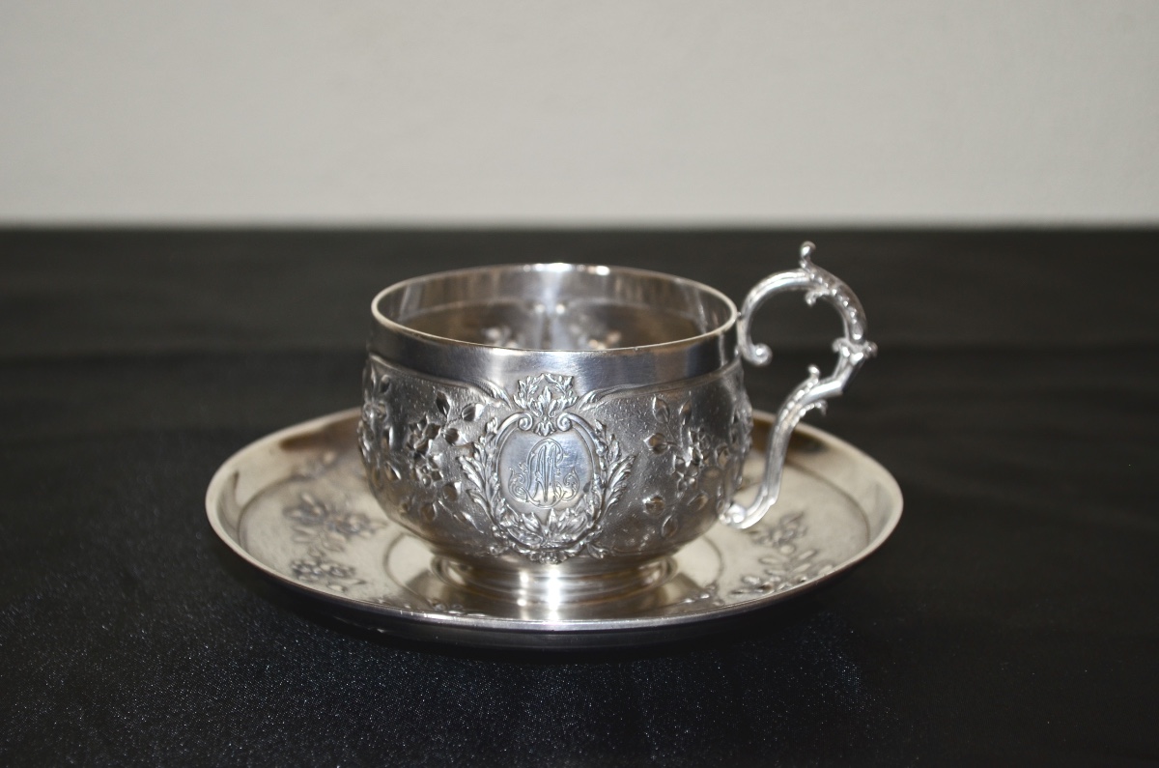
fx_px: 2506
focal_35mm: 78
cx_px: 580
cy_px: 384
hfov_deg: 26.0
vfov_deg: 17.4
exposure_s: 1/30
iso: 200
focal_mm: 52
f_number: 5.6
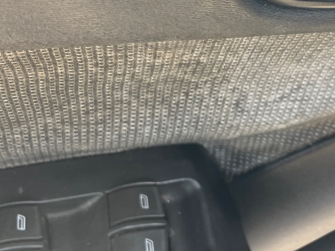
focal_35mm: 57
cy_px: 105
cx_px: 265
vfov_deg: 25.6
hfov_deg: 32.9
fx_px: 552
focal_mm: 4.2
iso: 40
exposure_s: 1/121
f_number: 1.6
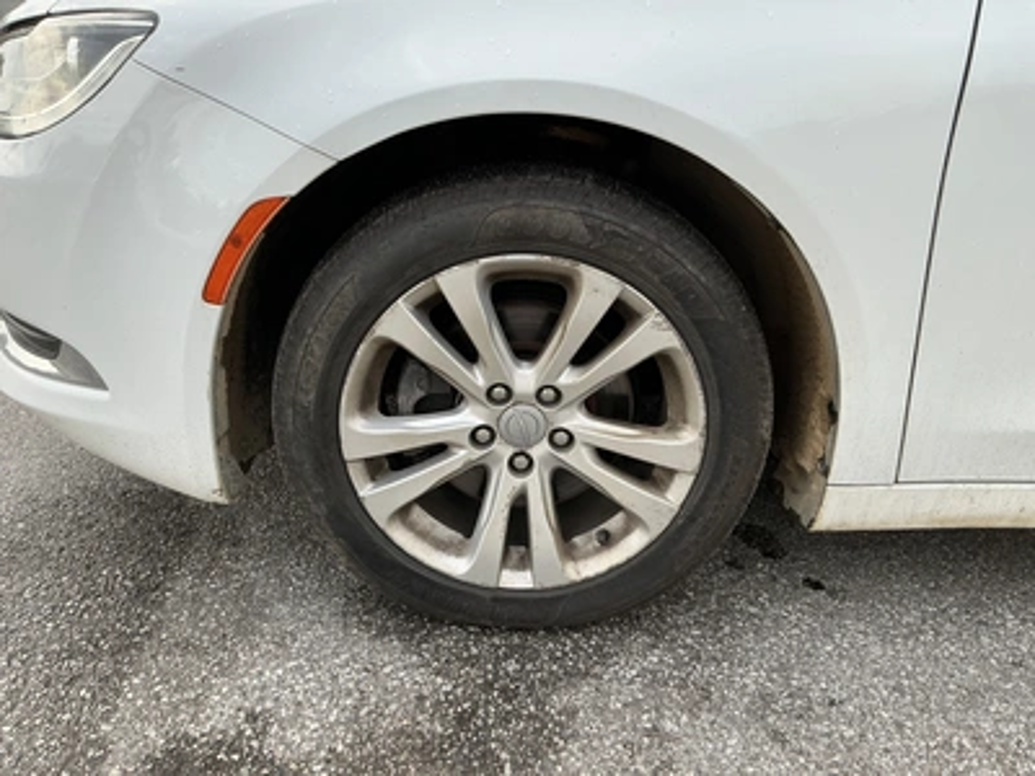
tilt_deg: -22.2
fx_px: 837
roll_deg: -0.6
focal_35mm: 28
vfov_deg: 49.7
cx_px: 518
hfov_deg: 63.4
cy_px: 388
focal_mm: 3
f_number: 1.8
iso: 20
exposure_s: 1/123
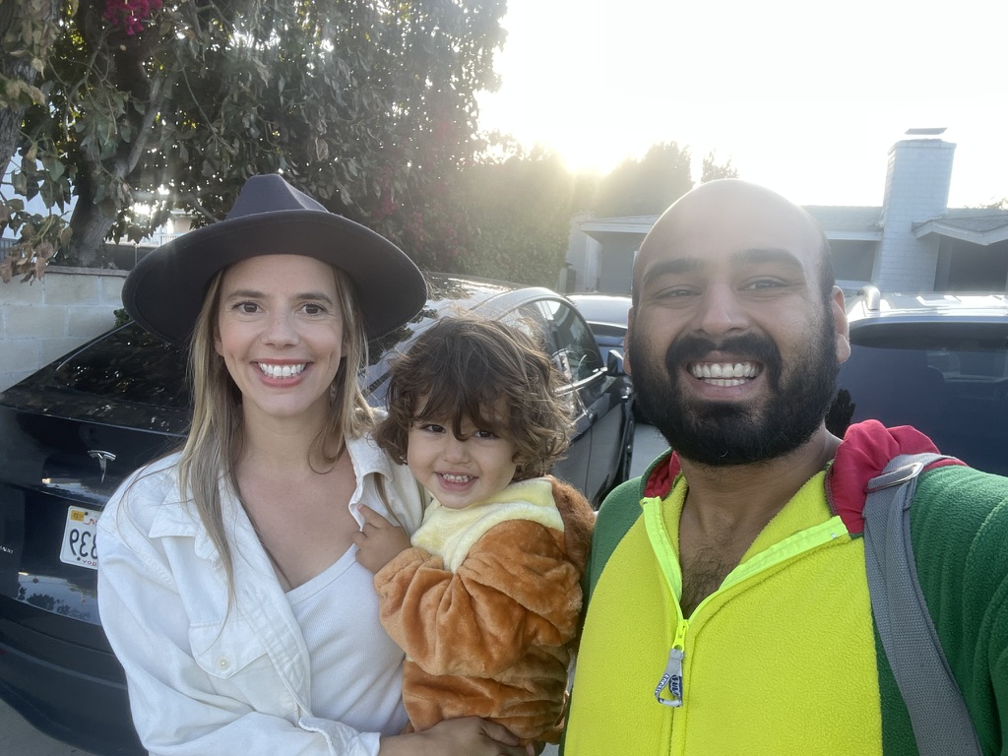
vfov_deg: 58.9
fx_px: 670
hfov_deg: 73.9
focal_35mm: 23
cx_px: 504
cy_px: 378
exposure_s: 1/121
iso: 40
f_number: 2.2
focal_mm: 2.71
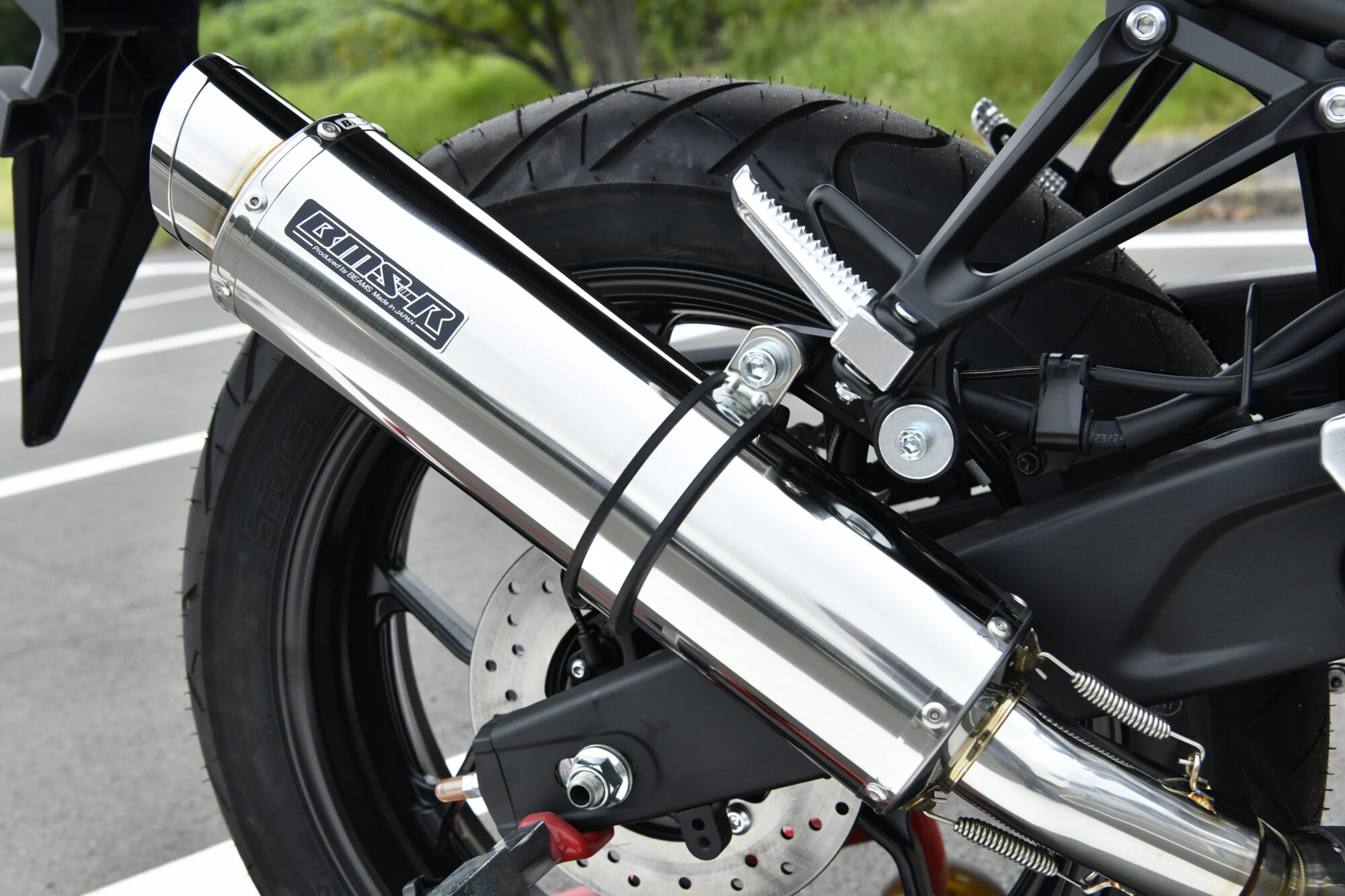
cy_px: 448
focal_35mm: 50
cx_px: 672
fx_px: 1868
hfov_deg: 39.6
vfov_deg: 27.0
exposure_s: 1/200
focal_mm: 50
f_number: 10
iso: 800
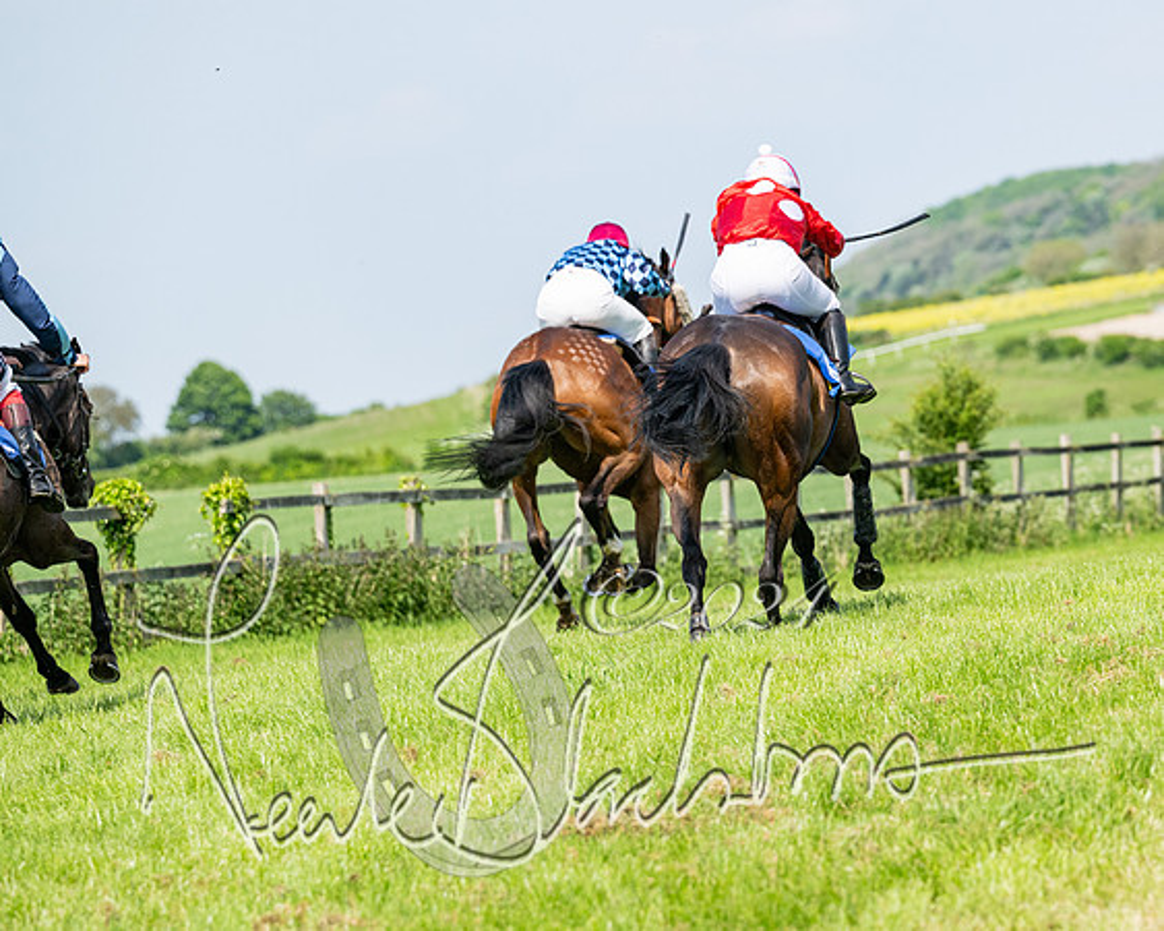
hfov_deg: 10.1
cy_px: 507
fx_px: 6605
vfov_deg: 8.1
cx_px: 776
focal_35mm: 192
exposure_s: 1/4000
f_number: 4
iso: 400
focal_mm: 135
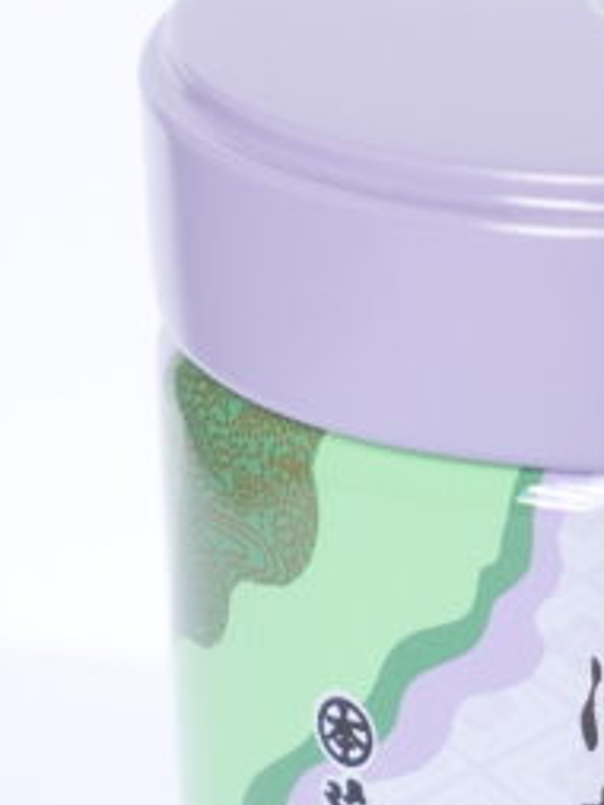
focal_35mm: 265
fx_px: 6160
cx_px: 688
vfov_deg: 7.5
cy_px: 547
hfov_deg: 5.6
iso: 800
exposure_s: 1/140
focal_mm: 45
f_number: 5.6
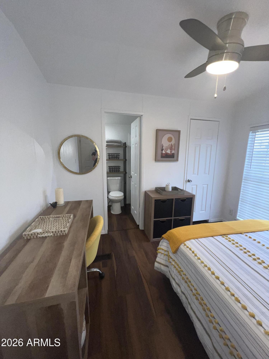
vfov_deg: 106.2
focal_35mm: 13
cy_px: 180
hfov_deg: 89.9
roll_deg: -0.4
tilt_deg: -10.3
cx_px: 134
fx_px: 135
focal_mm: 1.57
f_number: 1.8
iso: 100
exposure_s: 1/120
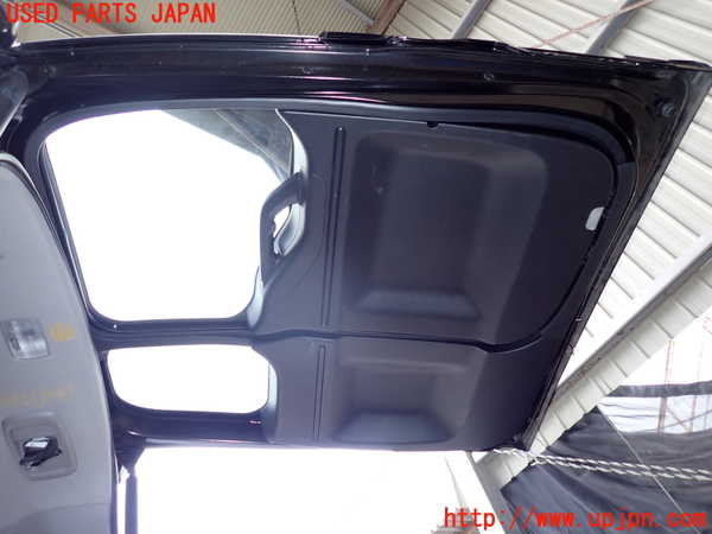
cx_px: 356
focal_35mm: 25
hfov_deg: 69.4
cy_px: 267
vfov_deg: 54.9
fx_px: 514
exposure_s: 1/125
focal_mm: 4.5
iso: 200
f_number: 2
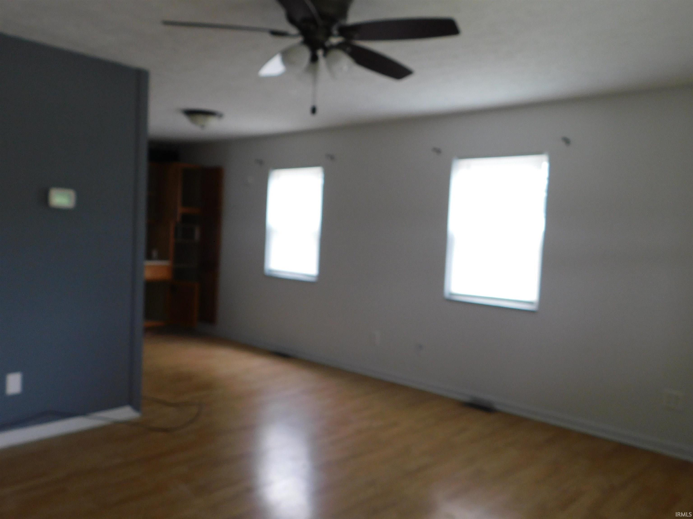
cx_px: 346
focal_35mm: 28
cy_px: 260
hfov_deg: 63.4
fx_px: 561
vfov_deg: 49.7
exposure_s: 1/30
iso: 200
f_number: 3.2
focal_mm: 4.9
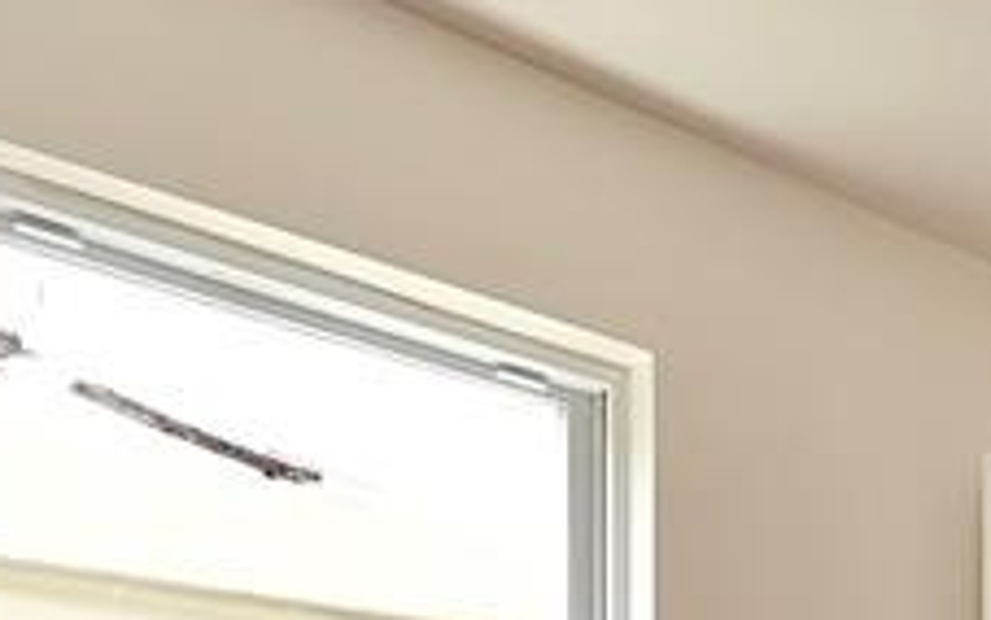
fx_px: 1864
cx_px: 1196
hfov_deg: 26.4
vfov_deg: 15.2
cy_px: 1247
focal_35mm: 69
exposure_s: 1/80
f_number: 5.6
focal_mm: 10
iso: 640
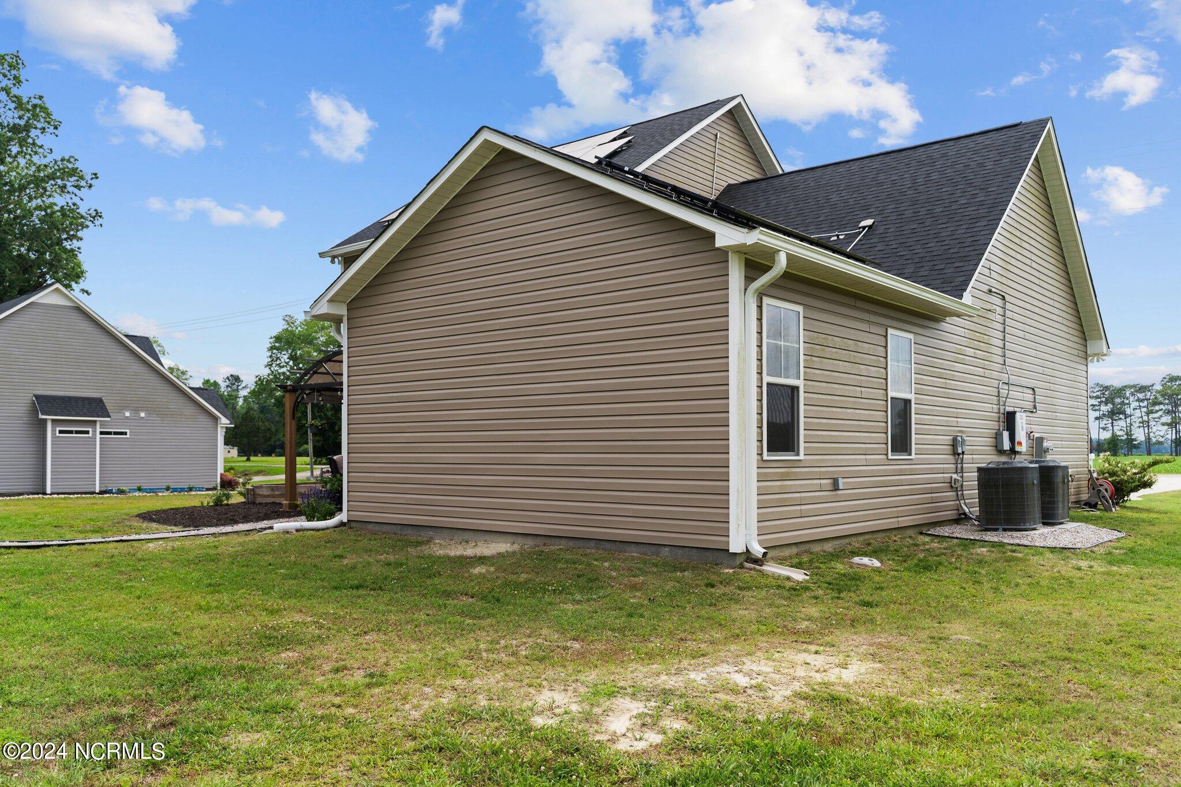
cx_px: 590
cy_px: 394
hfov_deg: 65.5
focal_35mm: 28
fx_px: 918
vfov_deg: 46.4
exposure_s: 1/800
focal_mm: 28
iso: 125
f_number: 4.5
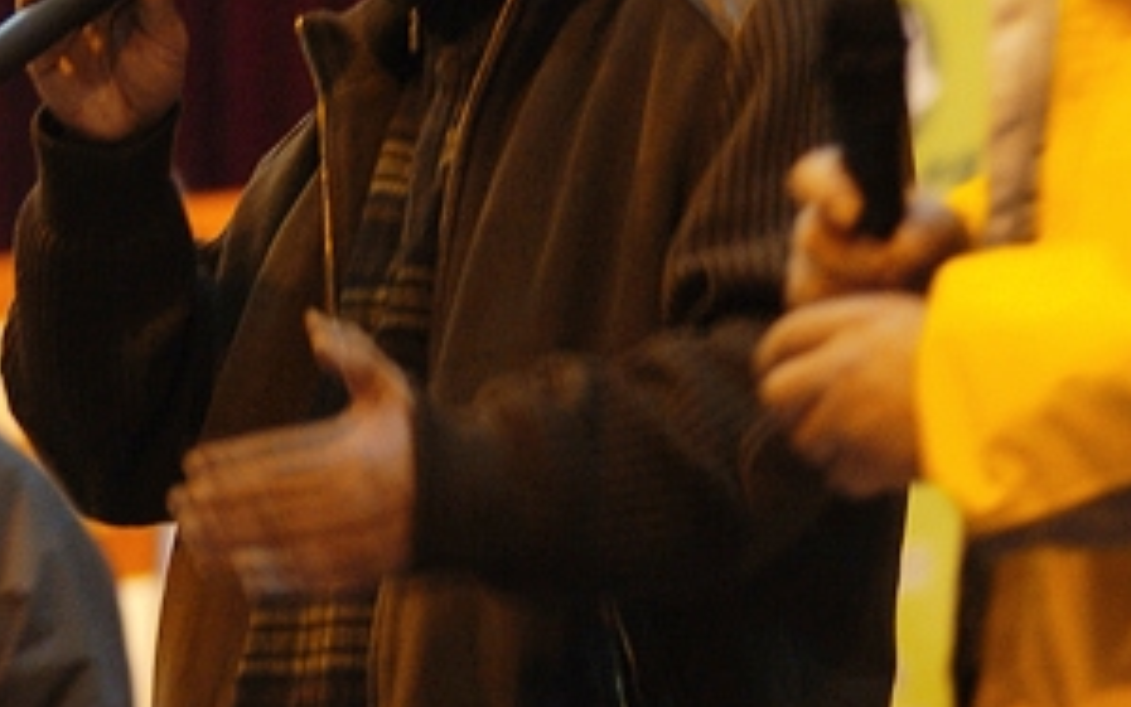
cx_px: 380
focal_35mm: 304
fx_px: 9378
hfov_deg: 6.9
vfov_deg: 4.3
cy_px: 503
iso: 320
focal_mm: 85
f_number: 2
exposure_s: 1/50
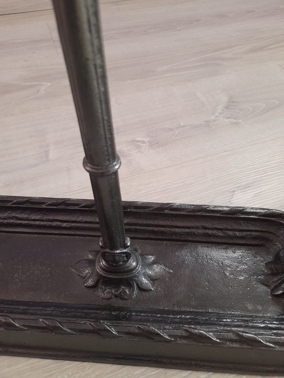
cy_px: 189
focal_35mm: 25
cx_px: 142
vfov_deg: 69.4
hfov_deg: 54.9
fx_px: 273
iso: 400
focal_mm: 4.6
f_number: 2
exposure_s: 1/50
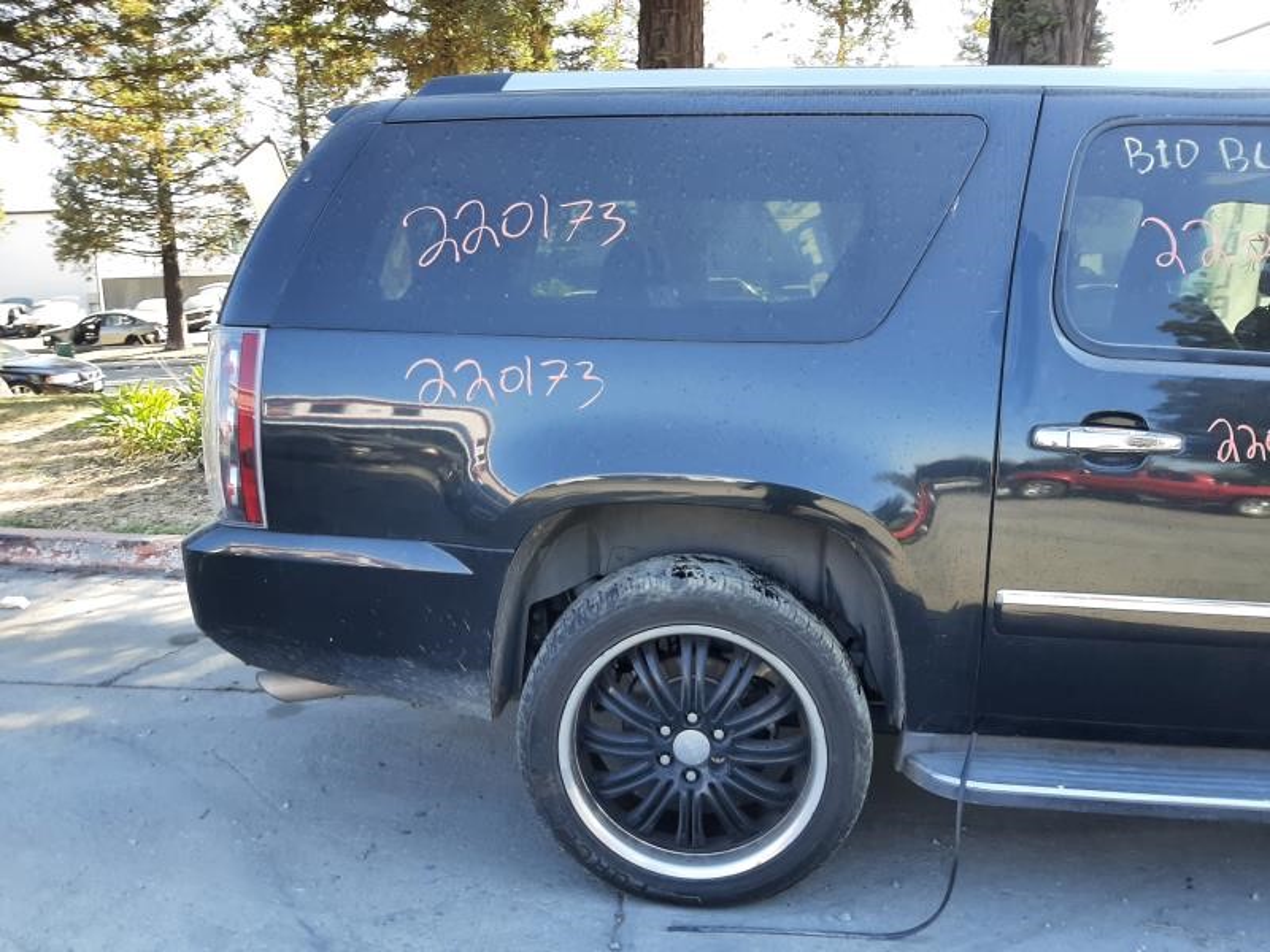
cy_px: 476
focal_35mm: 26
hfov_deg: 67.3
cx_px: 635
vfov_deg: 53.1
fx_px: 954
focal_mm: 3.93
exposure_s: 1/235
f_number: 1.7
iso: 40
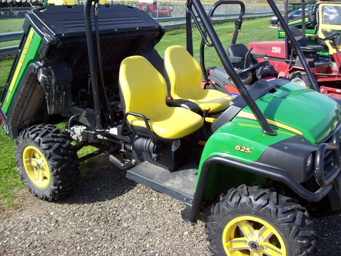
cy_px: 128
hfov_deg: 51.4
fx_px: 355
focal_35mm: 36
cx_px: 170
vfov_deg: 39.7
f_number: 2.7
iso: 80
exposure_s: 1/608
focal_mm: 6
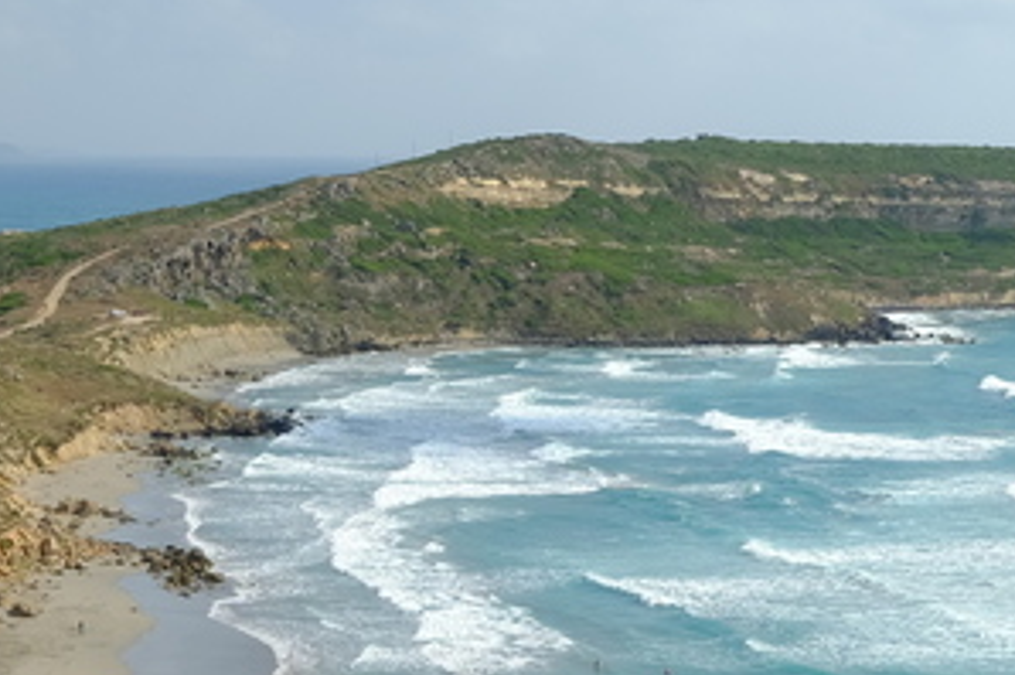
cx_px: 460
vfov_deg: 14.5
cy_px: 428
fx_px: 2647
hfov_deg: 21.7
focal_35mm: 94
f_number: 8
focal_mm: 23
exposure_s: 1/200
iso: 200
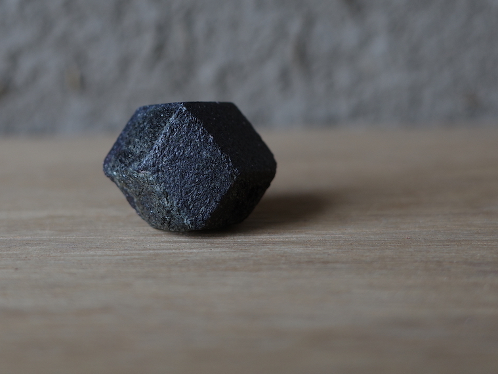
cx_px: 194
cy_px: 73
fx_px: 1093
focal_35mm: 76
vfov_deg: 19.2
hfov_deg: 25.6
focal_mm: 26
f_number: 2.8
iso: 200
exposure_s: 1/80
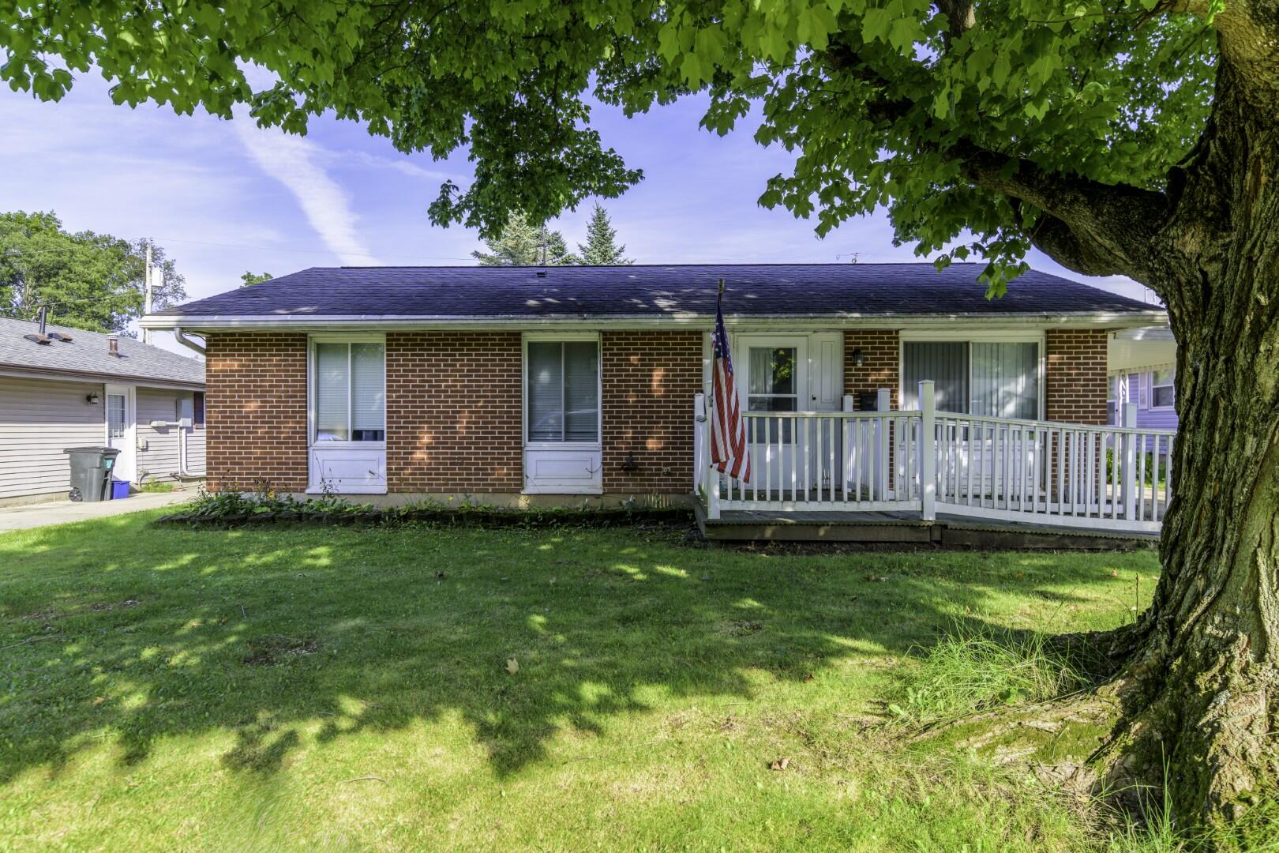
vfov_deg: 57.2
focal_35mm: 22
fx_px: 782
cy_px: 426
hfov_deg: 78.6
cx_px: 640
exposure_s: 1/200
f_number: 5.6
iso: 80
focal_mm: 22
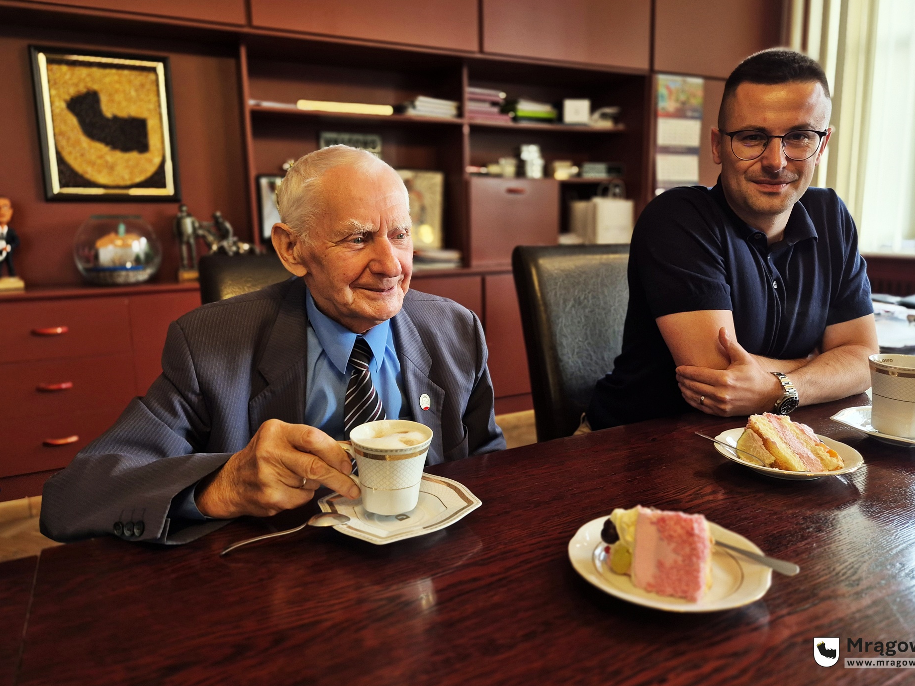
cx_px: 480
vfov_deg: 54.9
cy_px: 324
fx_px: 661
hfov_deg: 69.3
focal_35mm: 25
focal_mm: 5.4
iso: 100
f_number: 1.8
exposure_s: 1/100
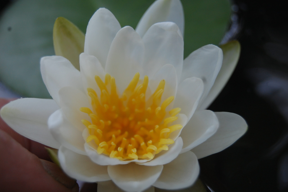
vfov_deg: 16.5
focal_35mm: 82
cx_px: 144
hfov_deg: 24.6
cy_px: 96
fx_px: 659
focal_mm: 55
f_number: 5.6
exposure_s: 1/320
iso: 400
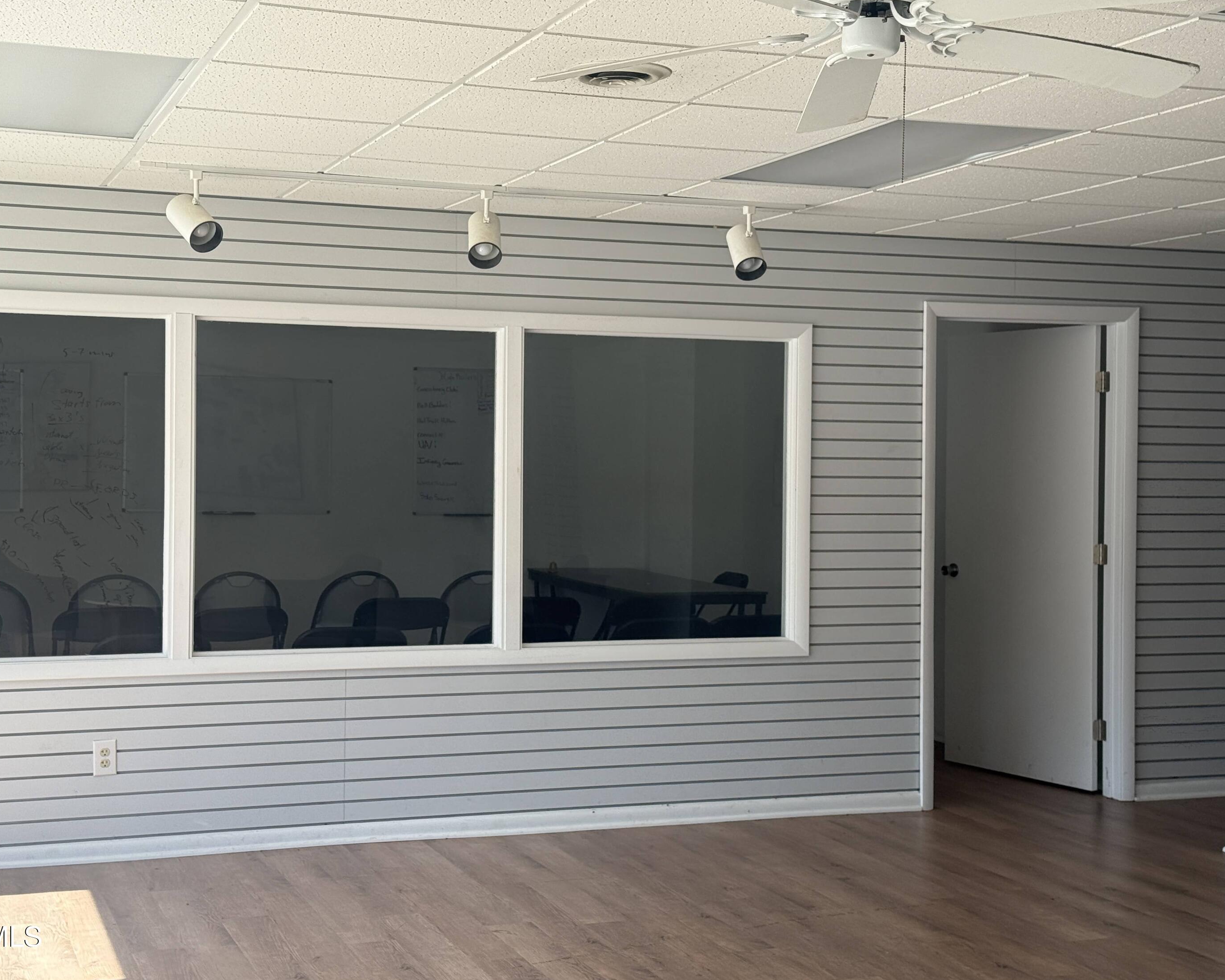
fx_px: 1849
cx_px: 561
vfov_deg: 29.7
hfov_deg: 36.6
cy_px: 483
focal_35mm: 51
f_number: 1.78
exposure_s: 1/855
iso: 100
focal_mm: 6.76
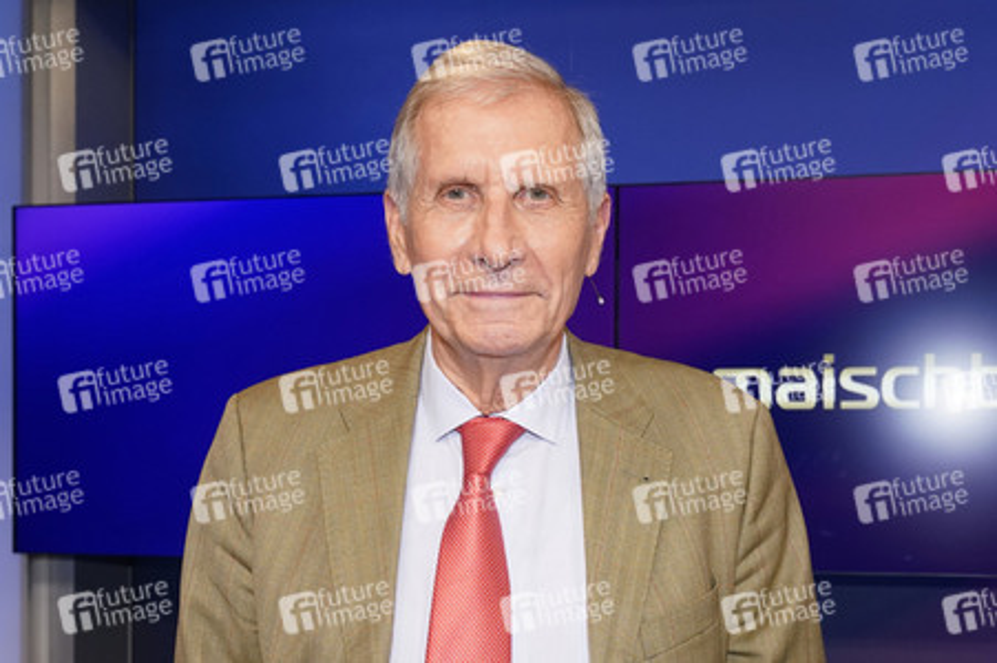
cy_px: 332
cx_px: 498
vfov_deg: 43.5
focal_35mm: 30
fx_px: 830
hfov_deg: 62.0
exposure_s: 1/125
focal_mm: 30
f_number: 5.6
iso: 2000
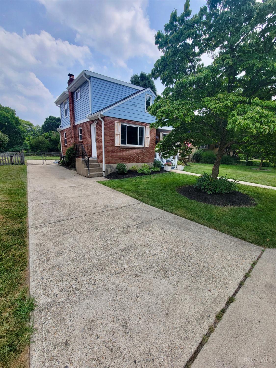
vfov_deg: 106.2
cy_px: 184
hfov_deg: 89.9
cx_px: 138
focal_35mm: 13
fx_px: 138
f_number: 2.2
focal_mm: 2.2
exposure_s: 1/1751
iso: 50
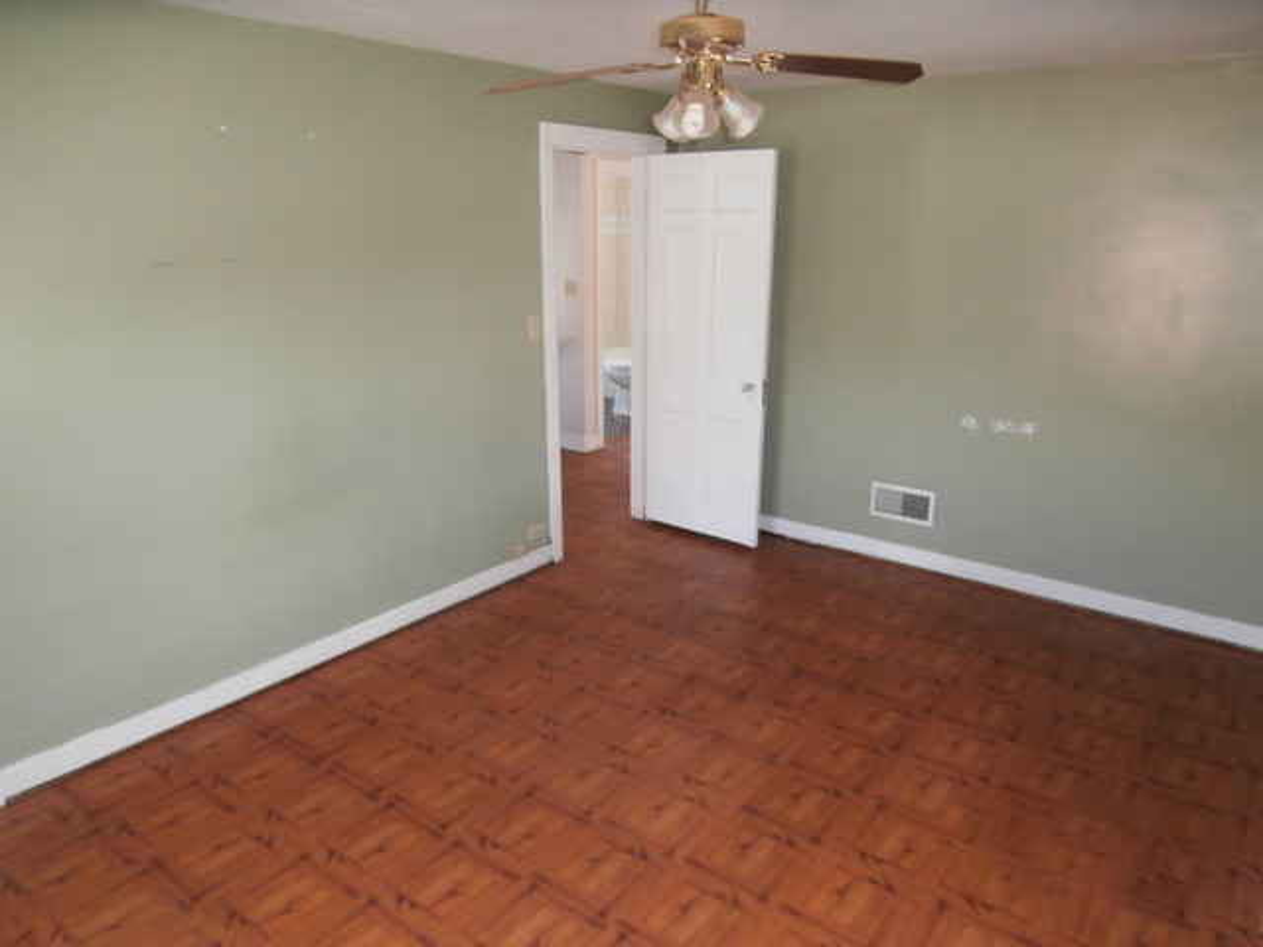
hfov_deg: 69.4
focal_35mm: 25
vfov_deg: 54.9
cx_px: 632
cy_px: 474
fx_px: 912
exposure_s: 1/30
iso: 200
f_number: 3.2
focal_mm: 4.43
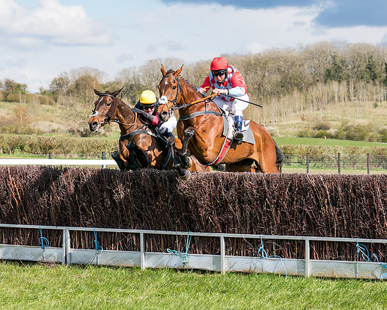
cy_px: 171
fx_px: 1549
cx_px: 178
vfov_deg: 11.4
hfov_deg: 14.2
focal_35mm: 135
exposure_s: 1/1600
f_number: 5
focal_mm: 70
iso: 400
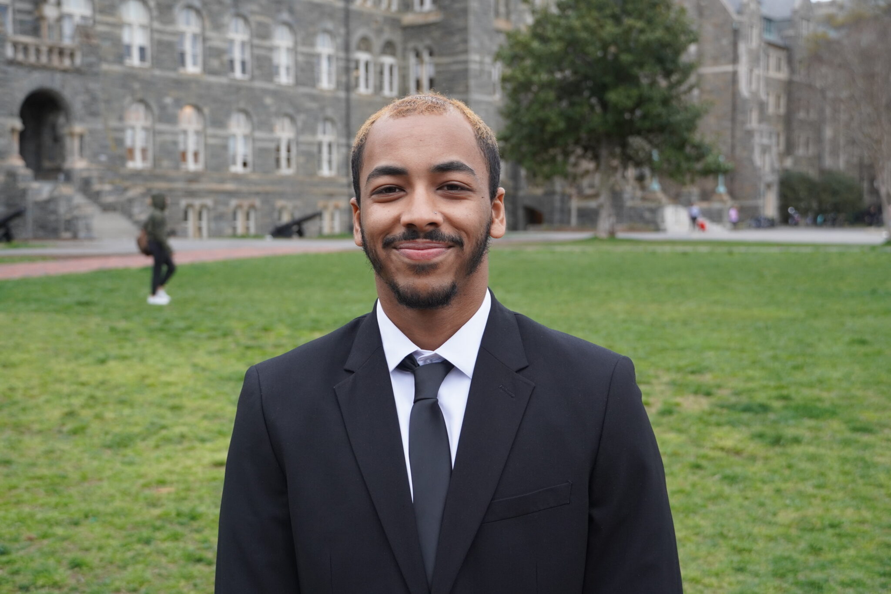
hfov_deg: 38.9
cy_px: 297
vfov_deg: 26.5
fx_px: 1262
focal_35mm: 51
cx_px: 446
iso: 640
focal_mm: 34
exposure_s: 1/160
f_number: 4.5
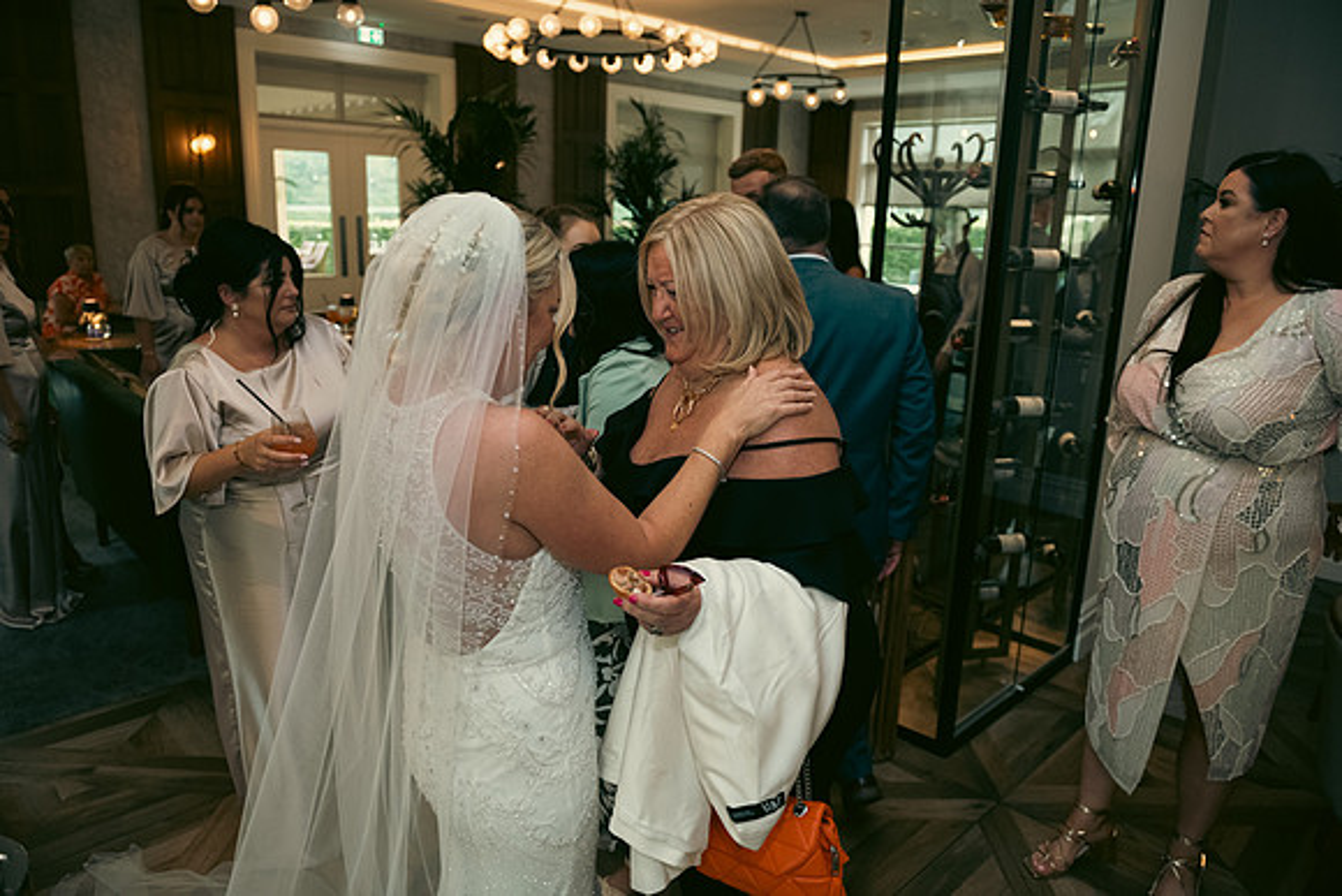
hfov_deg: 73.7
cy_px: 448
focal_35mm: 24
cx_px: 671
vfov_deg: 53.2
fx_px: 895
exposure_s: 1/160
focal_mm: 24
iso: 800
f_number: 3.5
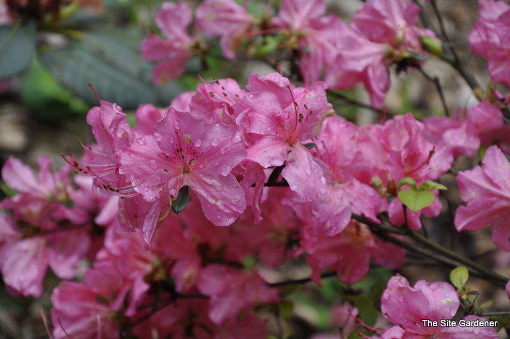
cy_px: 170
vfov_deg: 8.7
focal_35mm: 158
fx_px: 2229
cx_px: 255
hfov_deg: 13.1
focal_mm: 105
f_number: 7.1
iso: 200
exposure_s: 1/200
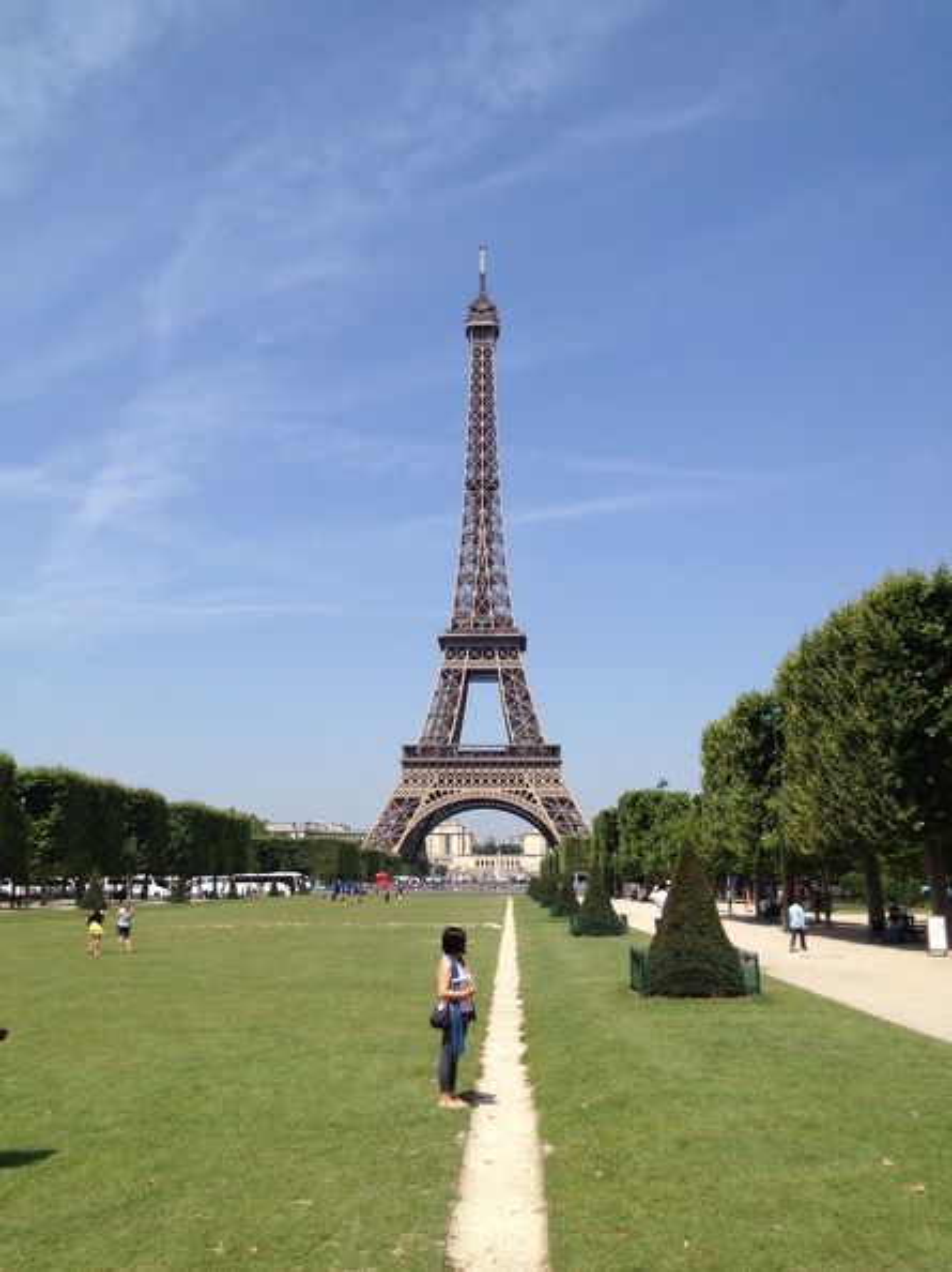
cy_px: 636
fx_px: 1284
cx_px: 476
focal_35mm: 35
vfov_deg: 52.6
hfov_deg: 40.7
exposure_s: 1/2304
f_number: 2.4
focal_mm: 4.28
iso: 50
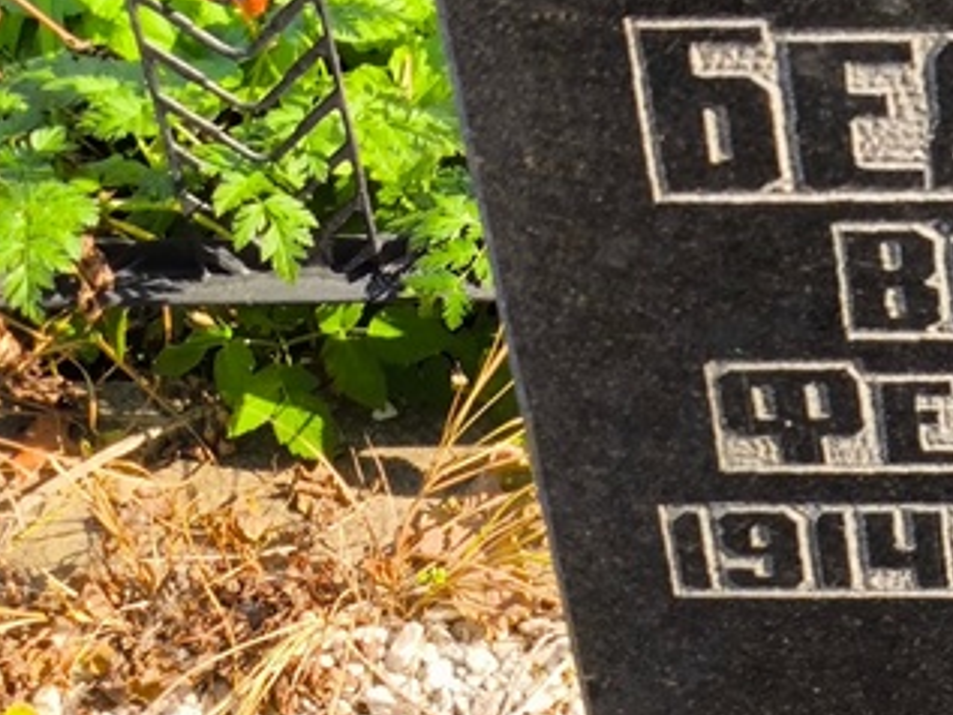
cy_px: 427
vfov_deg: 11.8
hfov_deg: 15.3
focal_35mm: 126
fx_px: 3470
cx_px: 1012
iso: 50
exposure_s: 1/373
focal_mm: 4.71
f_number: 1.7
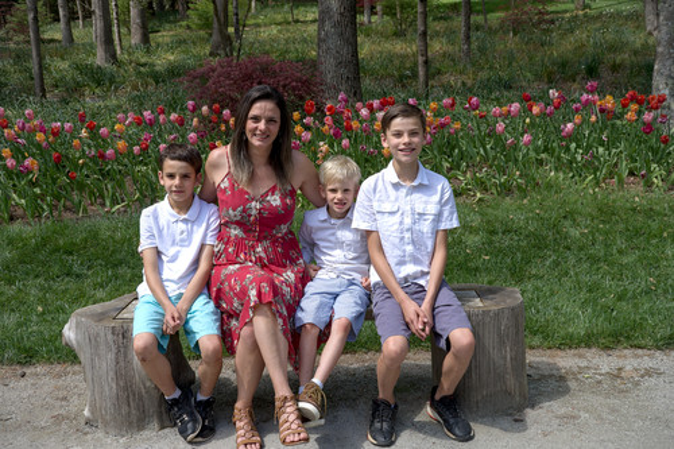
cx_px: 337
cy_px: 224
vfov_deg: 34.2
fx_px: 730
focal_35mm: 39
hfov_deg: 49.6
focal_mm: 26
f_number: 5.6
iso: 100
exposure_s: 1/200
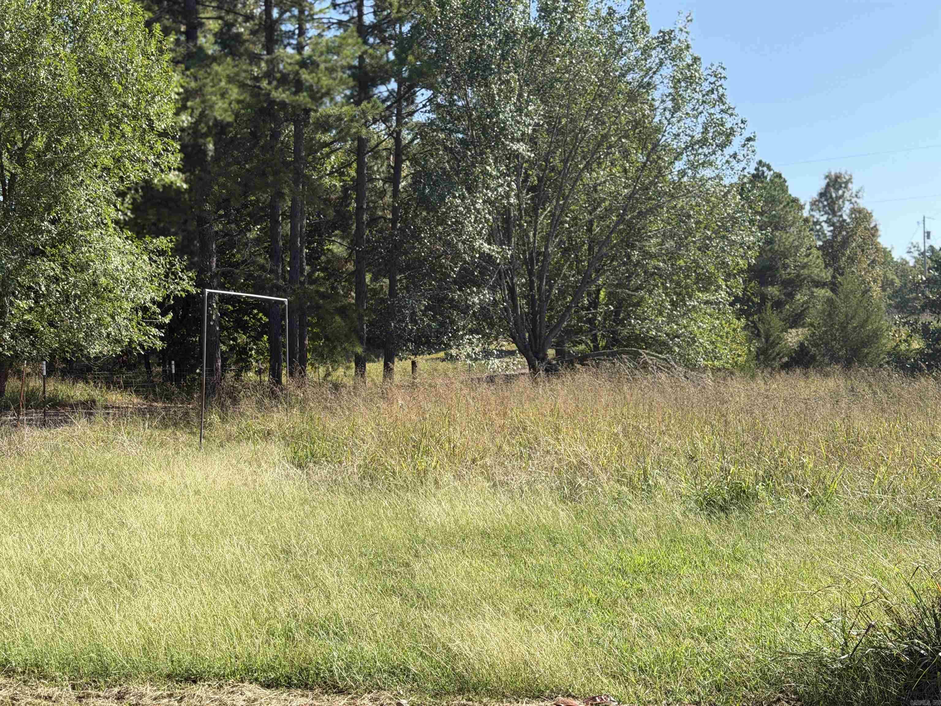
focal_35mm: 48
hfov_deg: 39.7
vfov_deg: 30.3
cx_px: 470
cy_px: 353
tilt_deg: +0.3
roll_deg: +0.9
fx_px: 1305
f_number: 1.78
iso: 80
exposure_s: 1/2494
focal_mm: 6.76
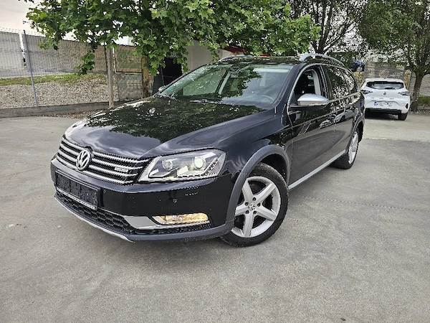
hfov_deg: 73.9
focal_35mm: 23
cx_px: 215
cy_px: 162
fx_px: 286
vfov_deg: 58.9
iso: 25
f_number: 1.7
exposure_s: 1/182
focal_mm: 6.3
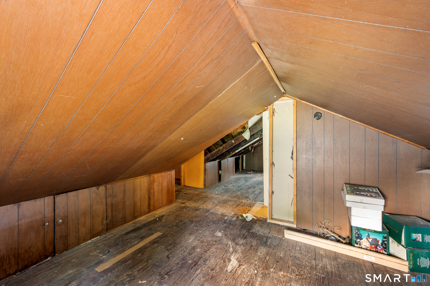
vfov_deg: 81.2
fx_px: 167
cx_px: 215
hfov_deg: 104.3
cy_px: 143
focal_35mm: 14
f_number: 9
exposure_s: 6
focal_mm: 14
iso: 320
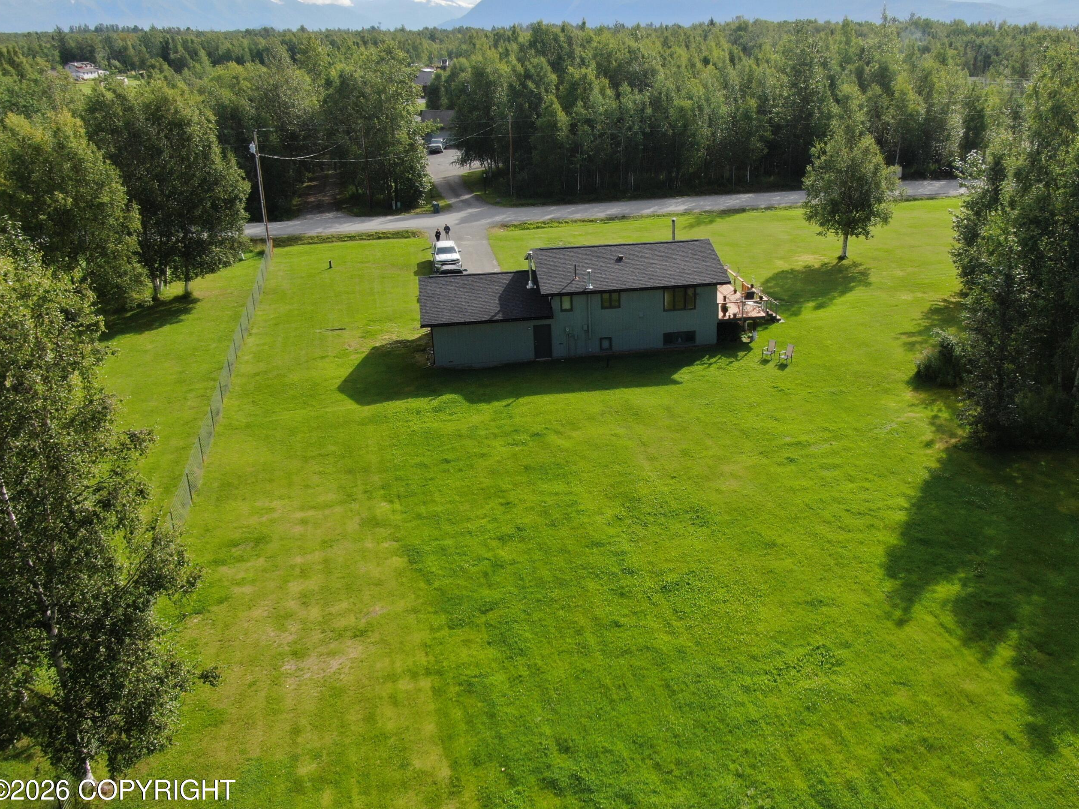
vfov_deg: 45.3
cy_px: 352
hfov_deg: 58.0
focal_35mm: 31
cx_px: 631
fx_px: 966
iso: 100
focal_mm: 4.58
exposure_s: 1/800
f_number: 2.9
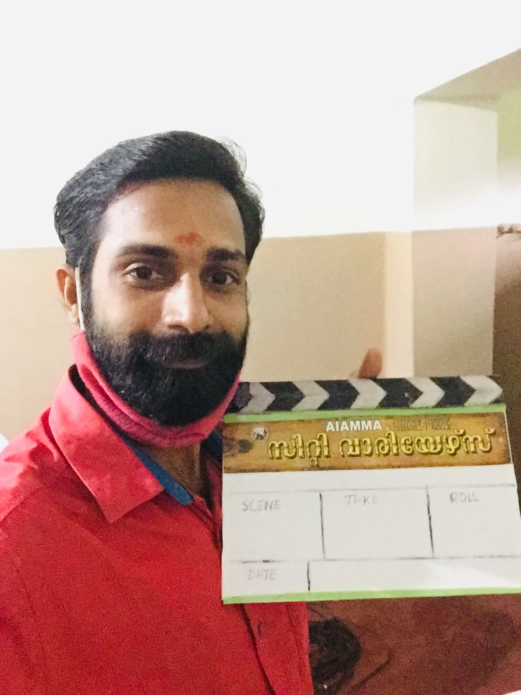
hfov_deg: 45.4
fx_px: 622
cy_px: 348
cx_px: 260
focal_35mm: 31
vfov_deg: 58.4
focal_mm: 2.65
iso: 1000
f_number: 2.2
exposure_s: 1/17
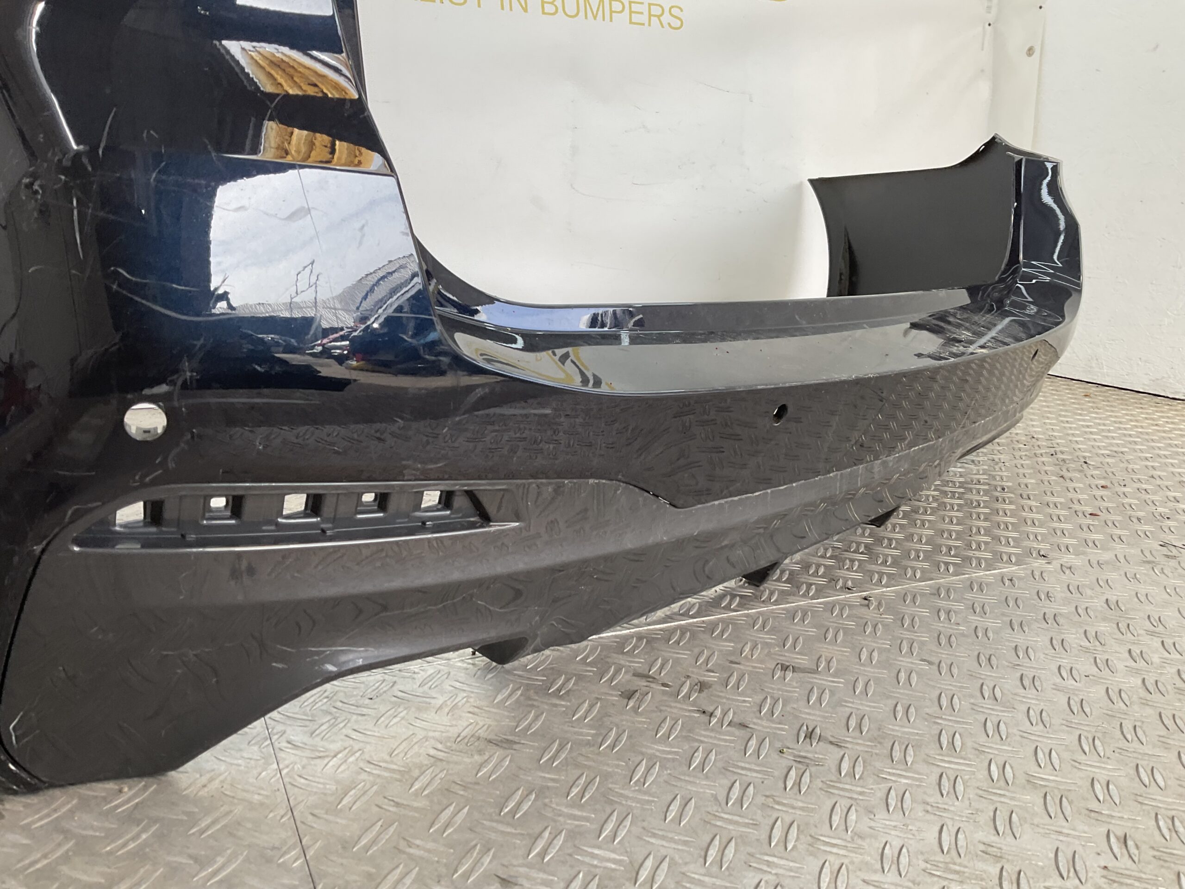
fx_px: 993
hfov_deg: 61.7
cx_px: 592
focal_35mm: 29
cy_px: 444
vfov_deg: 48.2
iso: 16
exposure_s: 1/100
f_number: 1.8
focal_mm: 3
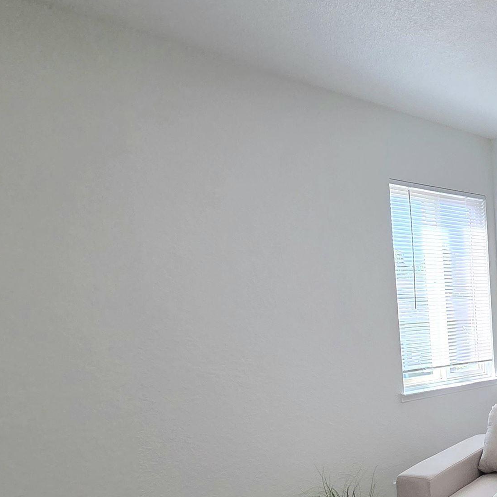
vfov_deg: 48.7
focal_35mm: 32
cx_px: 567
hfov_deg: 39.8
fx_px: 520
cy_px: 384
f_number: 2.2
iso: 125
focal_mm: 2.2
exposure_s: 1/120
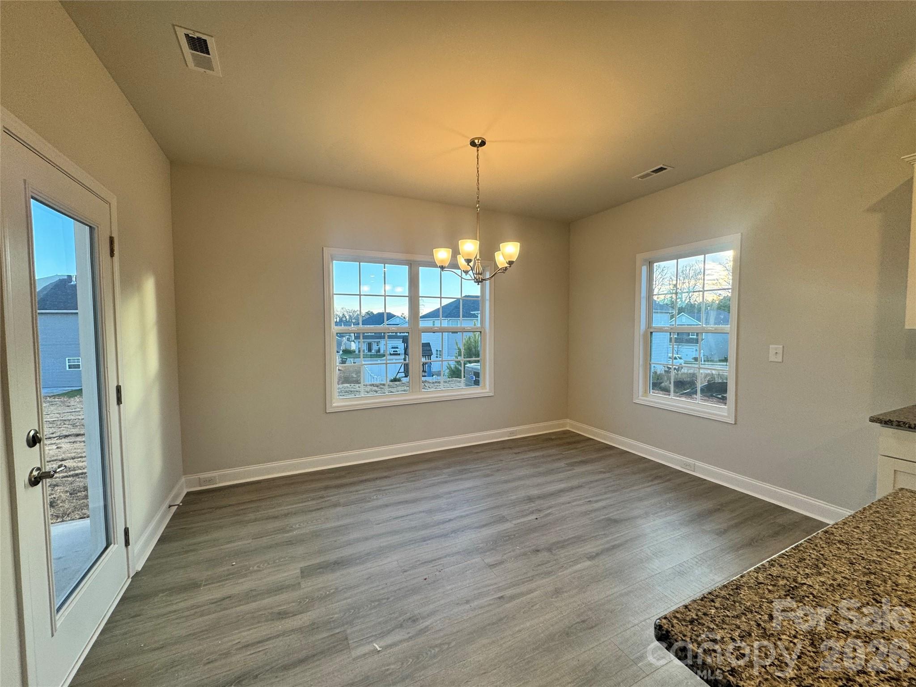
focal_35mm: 14
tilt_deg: -1.6
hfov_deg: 102.1
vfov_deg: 85.7
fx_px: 370
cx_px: 458
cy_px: 344
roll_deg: +0.6
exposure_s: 1/120
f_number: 2.2
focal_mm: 2.22
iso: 80
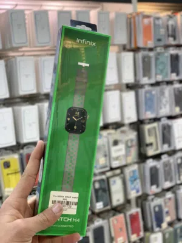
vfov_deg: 36.8
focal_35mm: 52
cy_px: 122
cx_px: 91
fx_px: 365
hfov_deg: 28.0
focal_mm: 6
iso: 40
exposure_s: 1/100
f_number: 2.4
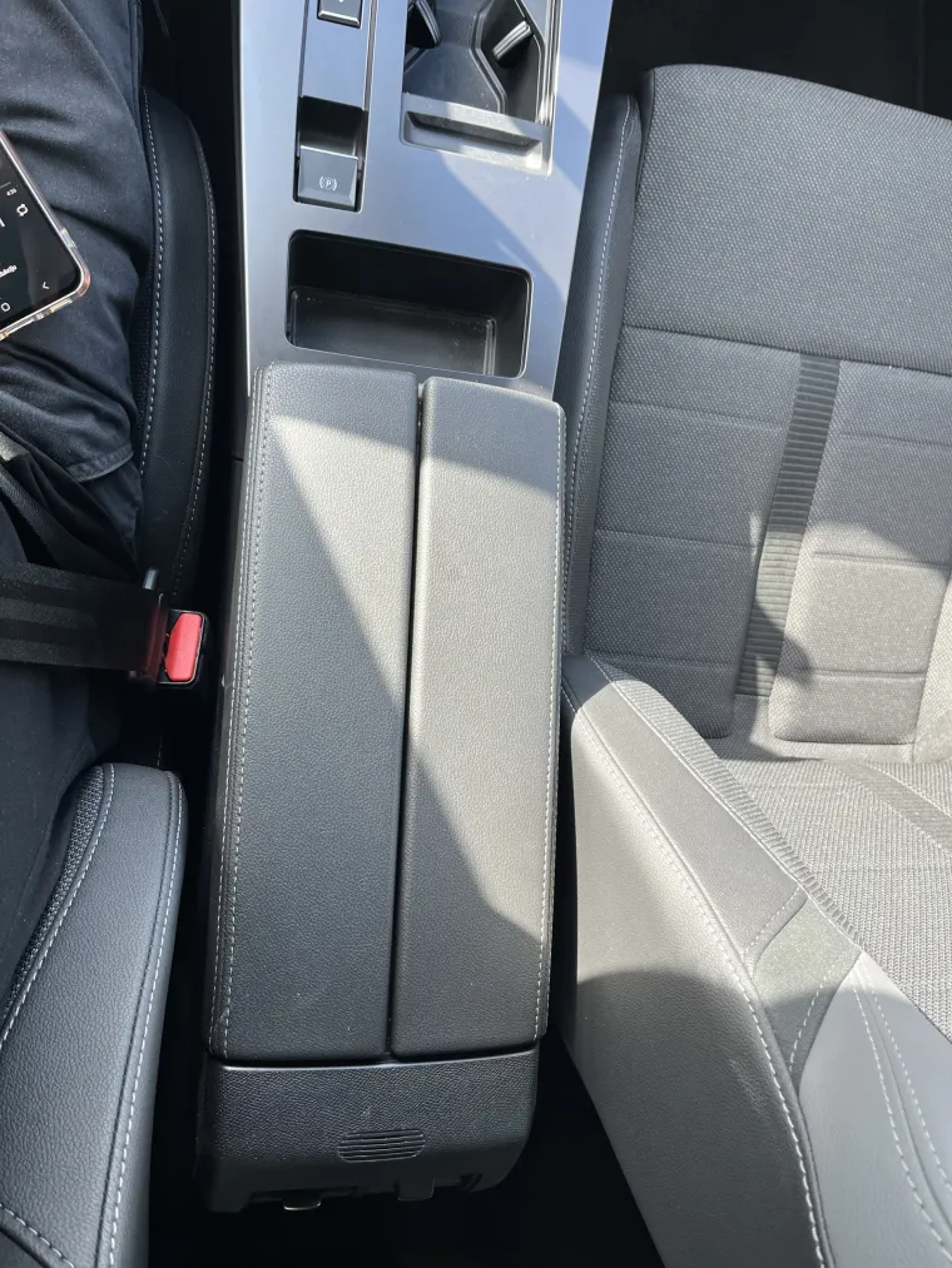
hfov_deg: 53.1
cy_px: 634
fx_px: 953
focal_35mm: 26
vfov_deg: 67.3
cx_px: 476
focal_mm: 5.1
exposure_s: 1/120
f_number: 1.6
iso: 40
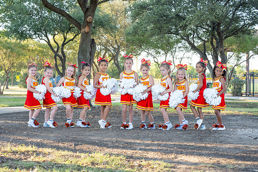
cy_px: 92
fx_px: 424
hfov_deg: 33.8
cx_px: 118
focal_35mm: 59
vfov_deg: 22.9
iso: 320
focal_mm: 50
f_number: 4
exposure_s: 1/320
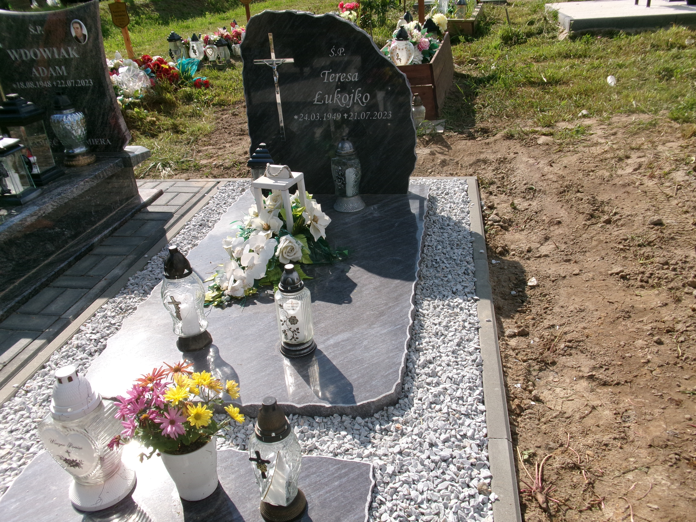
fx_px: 563
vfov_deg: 49.7
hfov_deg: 63.4
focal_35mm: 28
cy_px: 261
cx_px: 348
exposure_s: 1/120
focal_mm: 5.1
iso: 100
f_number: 10.8
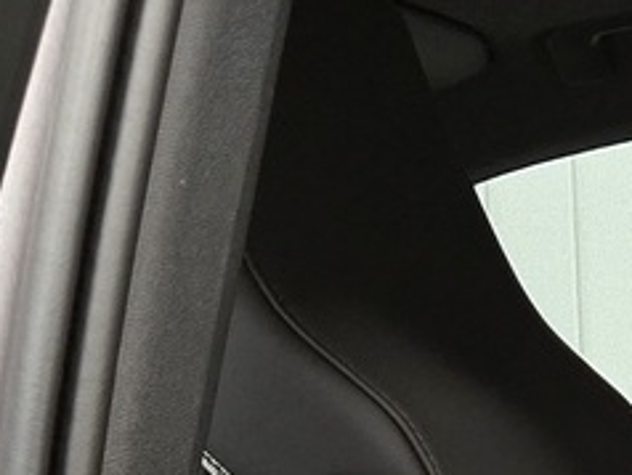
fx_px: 2540
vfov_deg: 9.3
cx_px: 1006
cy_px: 1215
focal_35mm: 139
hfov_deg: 13.2
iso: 1000
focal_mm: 5.4
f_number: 1.8
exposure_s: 1/100
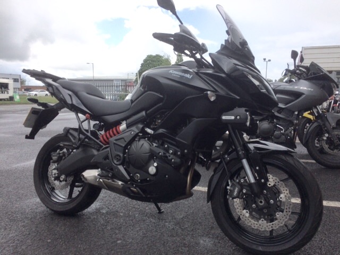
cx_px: 170
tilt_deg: -6.5
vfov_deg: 48.2
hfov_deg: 61.7
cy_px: 128
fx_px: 285
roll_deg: +0.1
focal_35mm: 29
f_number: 2.2
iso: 32
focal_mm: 4.15
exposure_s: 1/1786
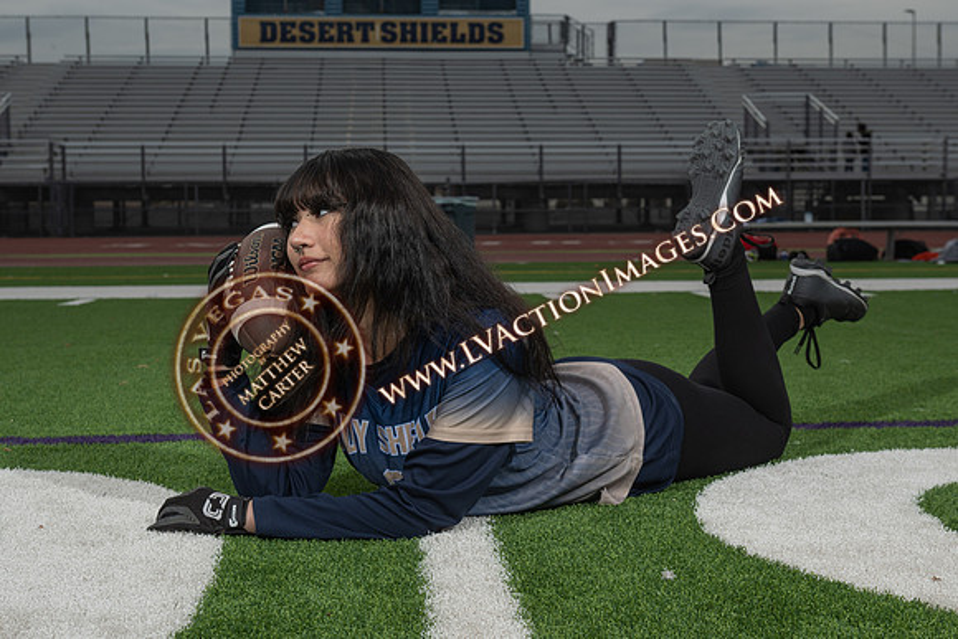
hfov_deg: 36.2
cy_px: 329
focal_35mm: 55
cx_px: 527
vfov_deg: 24.6
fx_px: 1464
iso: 160
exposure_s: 1/200
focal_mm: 50
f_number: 8
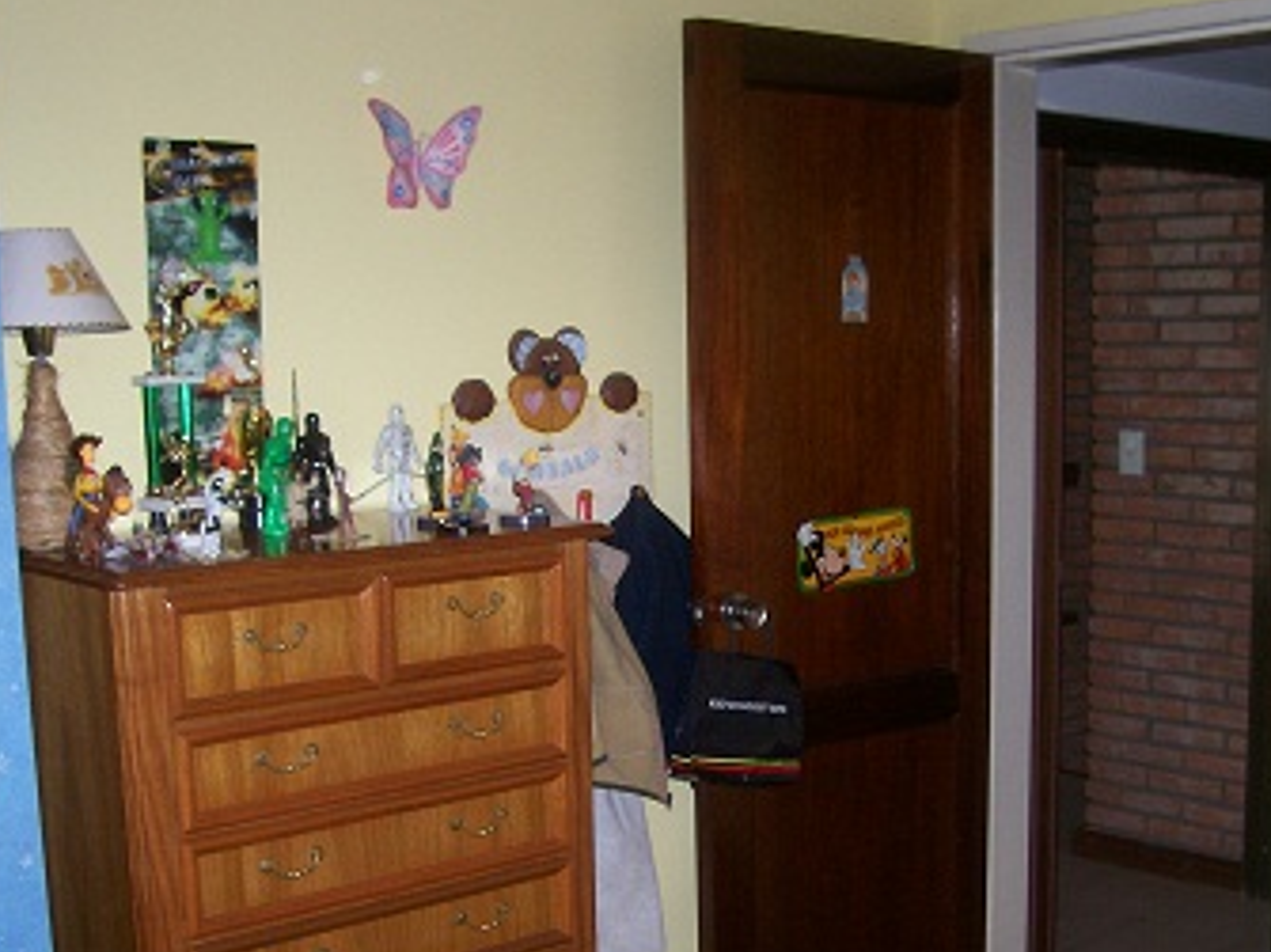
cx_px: 744
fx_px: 1909
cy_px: 683
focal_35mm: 52
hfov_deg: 36.7
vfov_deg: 27.7
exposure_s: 1/64
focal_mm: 5.6
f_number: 2.7
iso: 80
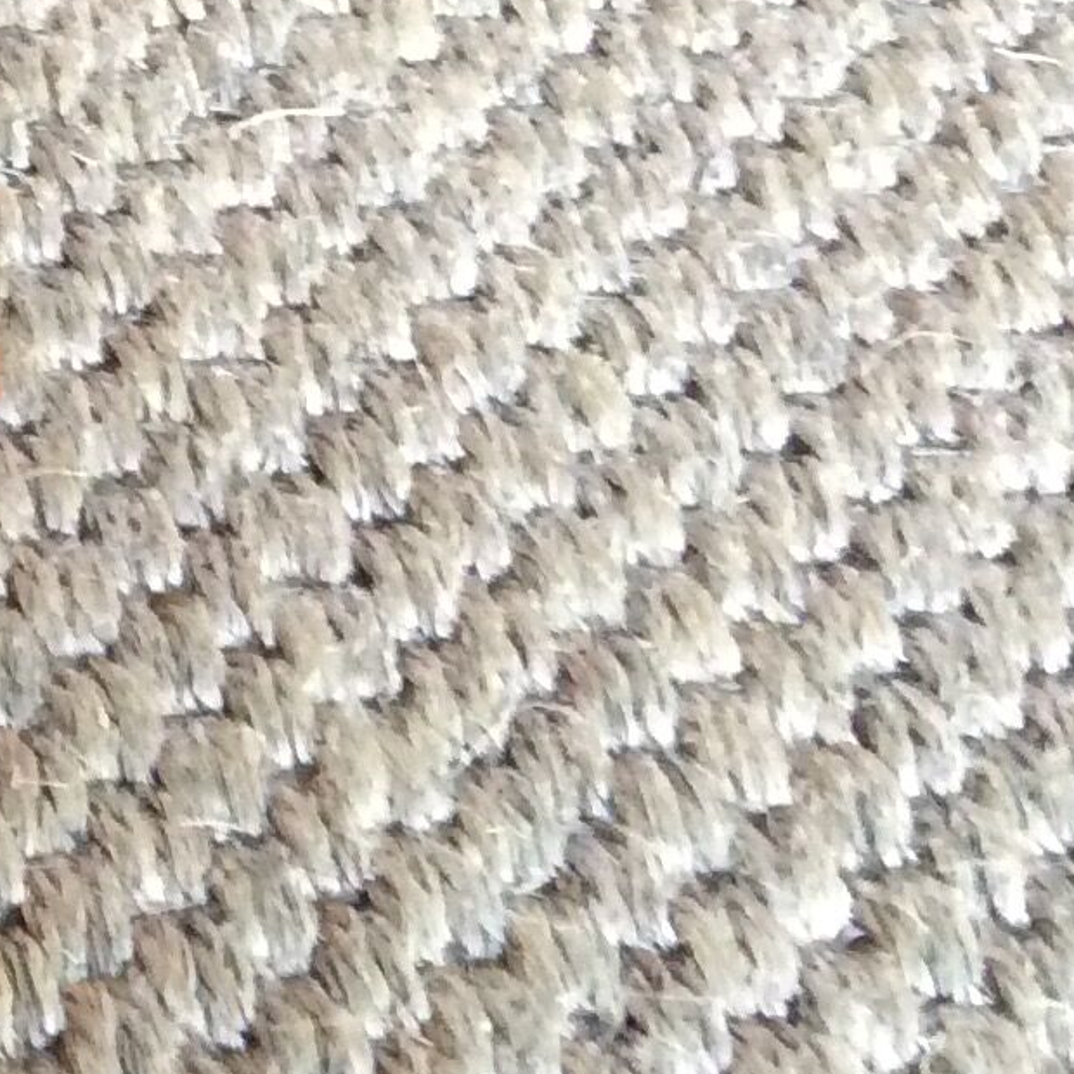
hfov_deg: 13.5
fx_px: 4142
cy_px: 130
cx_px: -773
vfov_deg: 14.6
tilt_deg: -43.7
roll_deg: -2.9
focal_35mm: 118
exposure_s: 1/17
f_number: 2.4
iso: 320
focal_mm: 3.3
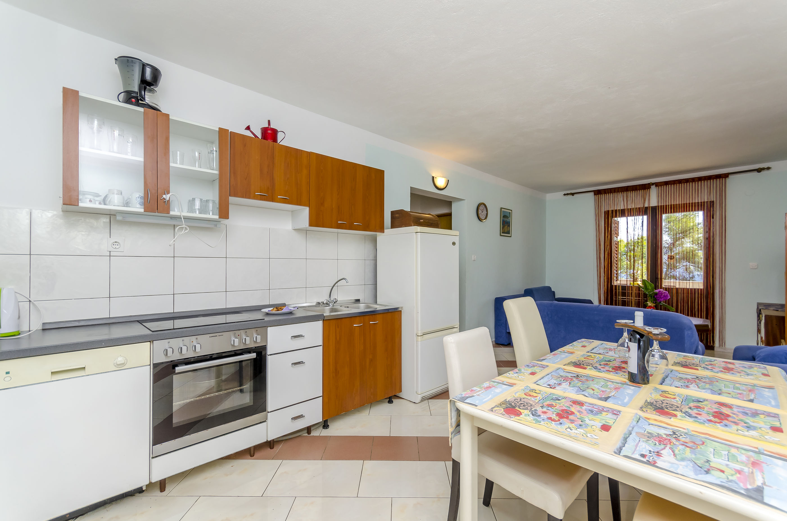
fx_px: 327
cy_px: 260
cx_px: 394
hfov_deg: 100.5
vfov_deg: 77.1
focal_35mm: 15
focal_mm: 10
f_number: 8
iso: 250
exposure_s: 1/100
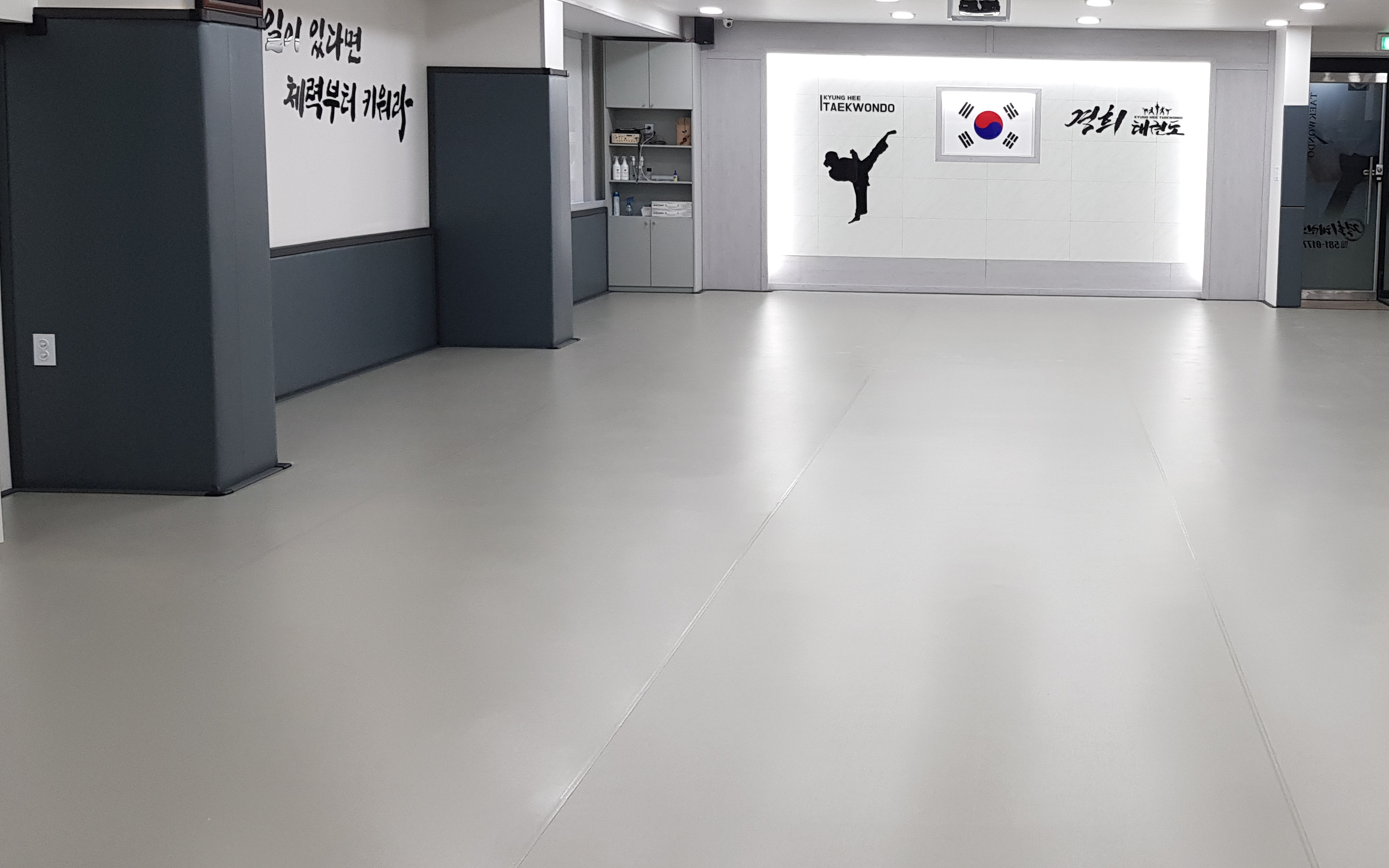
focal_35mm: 41
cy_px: 324
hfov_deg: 46.7
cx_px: 1014
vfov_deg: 31.1
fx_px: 1552
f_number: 1.7
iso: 80
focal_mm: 4.3
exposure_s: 1/60
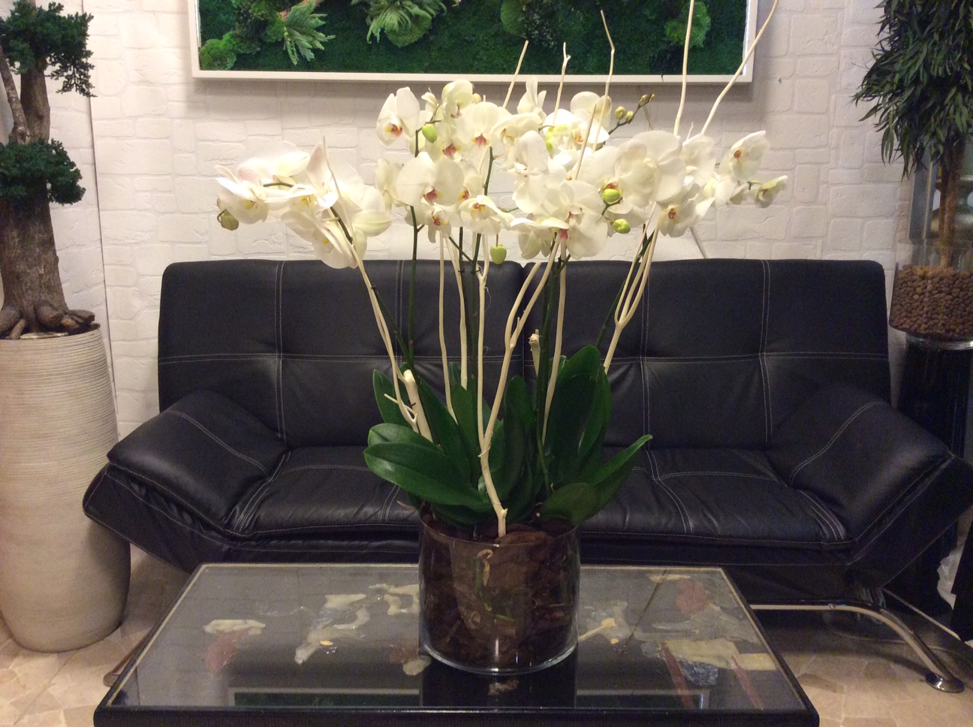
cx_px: 486
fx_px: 898
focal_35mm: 32
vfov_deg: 44.1
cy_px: 364
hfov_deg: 56.9
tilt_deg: -12.5
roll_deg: -0.2
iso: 200
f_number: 2.4
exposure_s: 1/25
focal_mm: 3.3
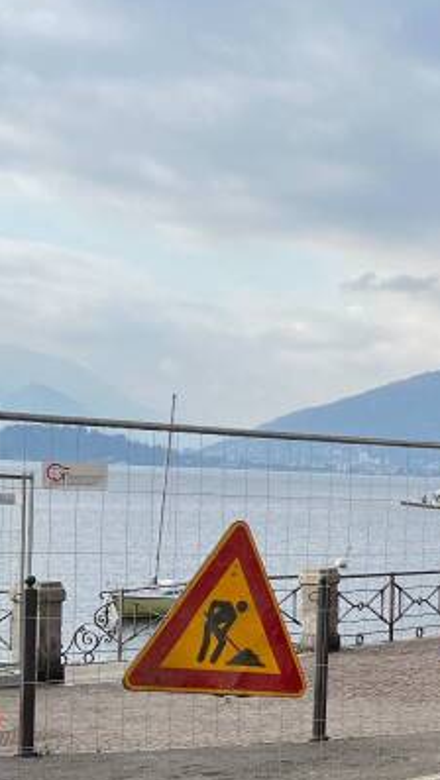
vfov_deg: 28.7
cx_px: 752
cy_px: 542
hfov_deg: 14.8
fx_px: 1511
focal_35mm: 73
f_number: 1.5
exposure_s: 1/1449
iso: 50
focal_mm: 5.7
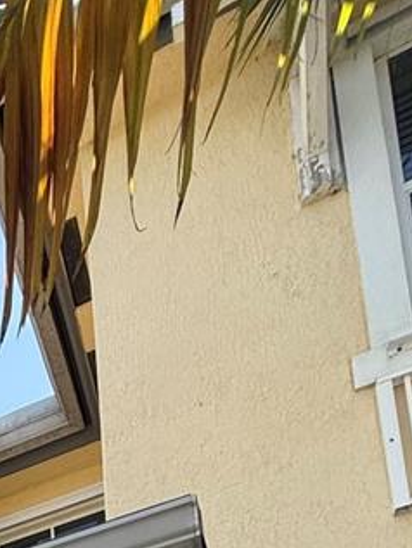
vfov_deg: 22.2
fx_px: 841
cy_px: 980
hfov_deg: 22.8
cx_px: -192
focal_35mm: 53
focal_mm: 2.22
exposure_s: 1/549
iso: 64
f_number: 2.2
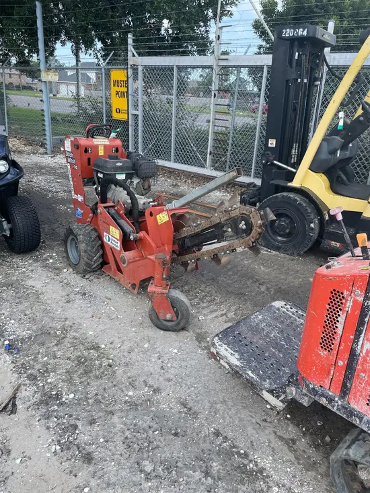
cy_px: 246
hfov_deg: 53.1
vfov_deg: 67.3
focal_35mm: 26
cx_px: 185
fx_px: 370
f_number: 1.6
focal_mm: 4.2
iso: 32
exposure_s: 1/910
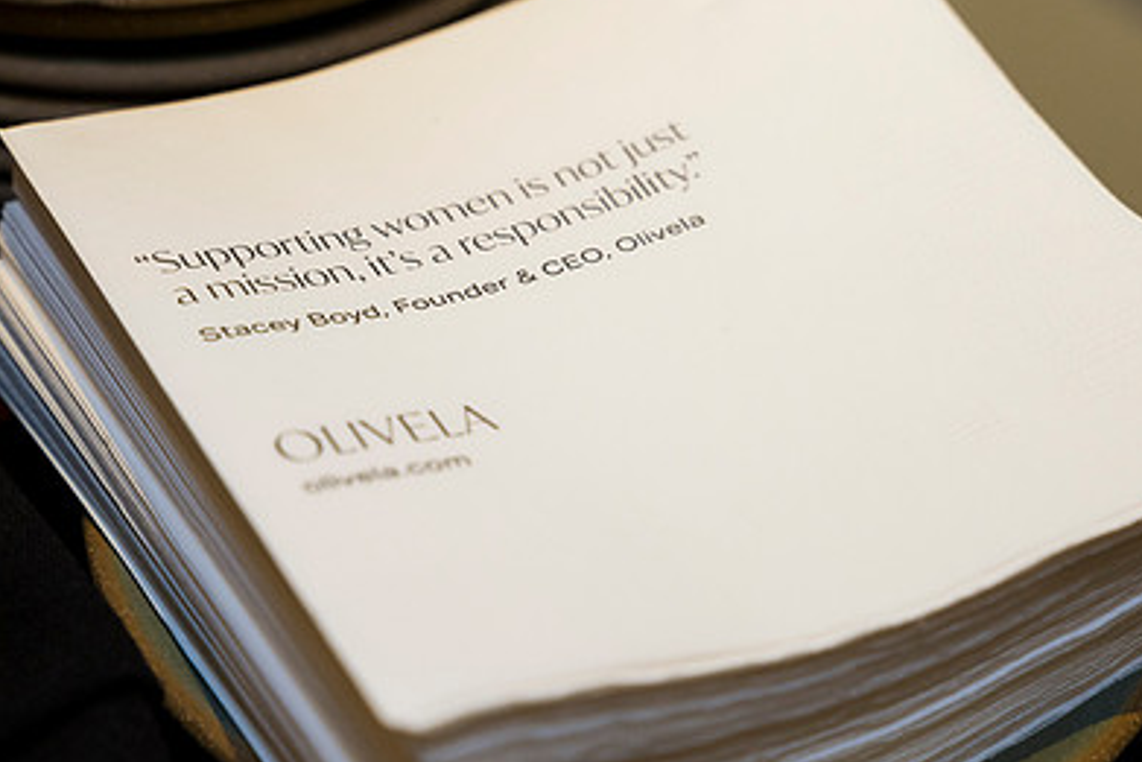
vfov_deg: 15.4
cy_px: 425
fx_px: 2824
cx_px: 464
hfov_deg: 22.8
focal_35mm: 89
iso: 800
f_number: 4.5
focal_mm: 60
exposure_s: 1/100
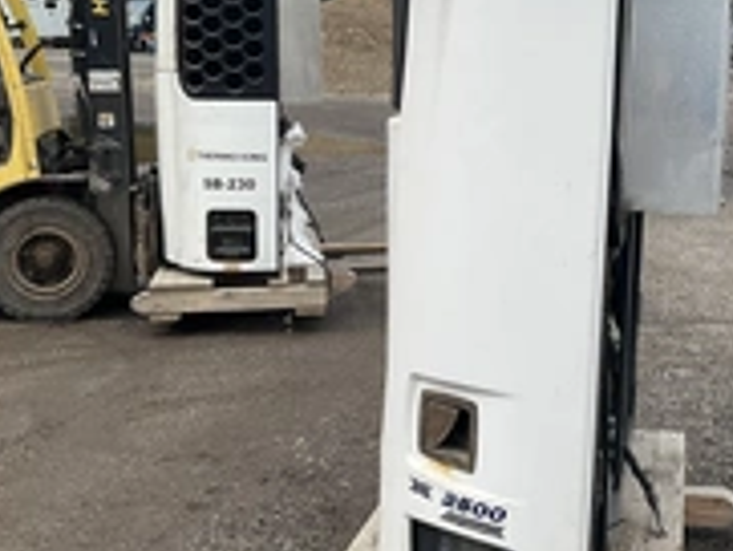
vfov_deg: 22.7
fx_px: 1356
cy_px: 130
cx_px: 620
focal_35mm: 64
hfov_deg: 29.3
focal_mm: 3
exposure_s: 1/1311
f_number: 1.8
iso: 25
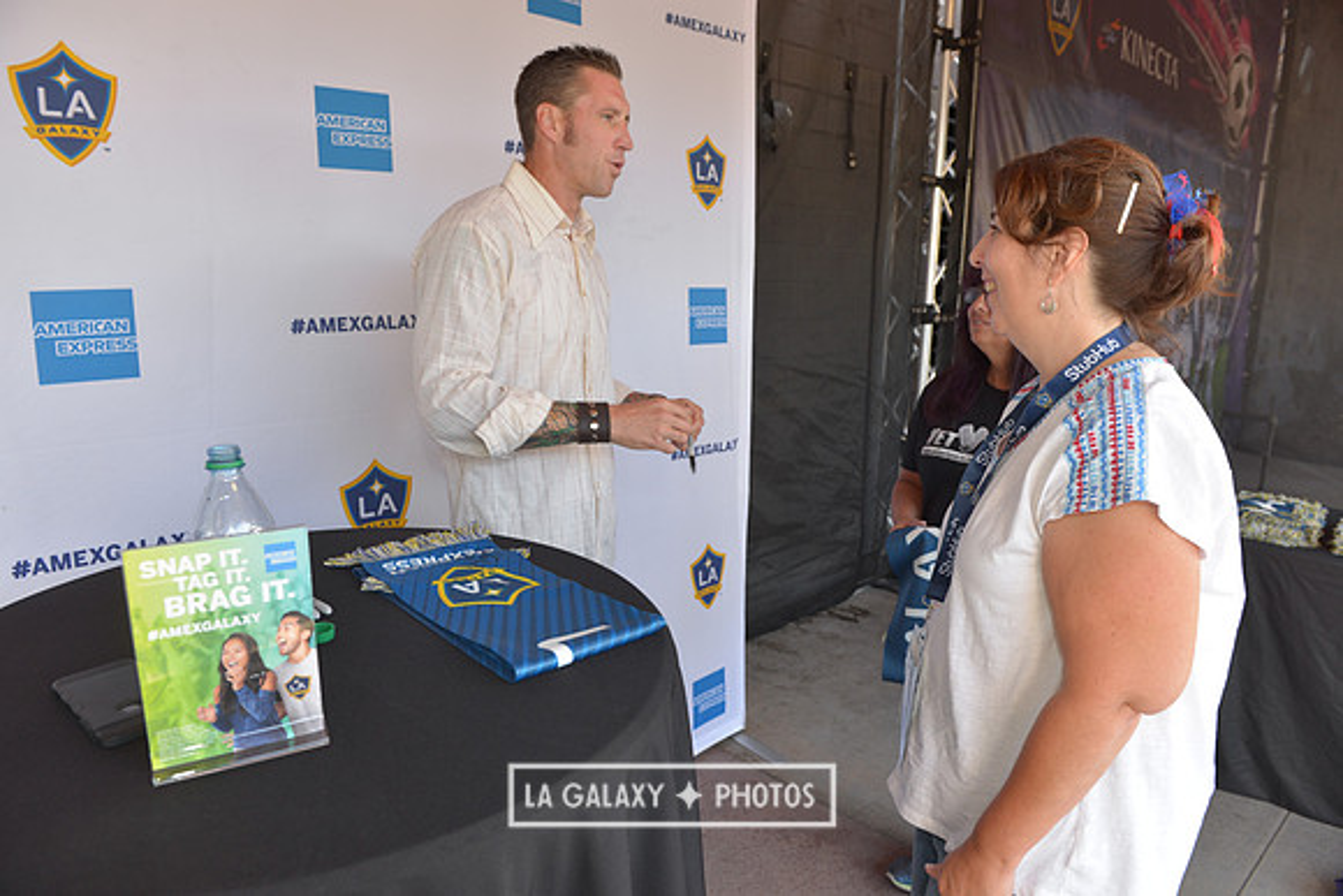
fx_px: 896
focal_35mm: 24
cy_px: 448
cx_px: 672
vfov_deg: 53.2
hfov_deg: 73.7
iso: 400
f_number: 5.6
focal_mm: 24
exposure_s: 1/60
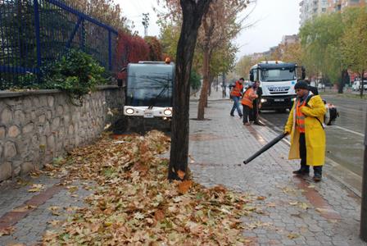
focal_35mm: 39
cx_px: 184
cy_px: 123
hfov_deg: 49.5
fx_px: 398
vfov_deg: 34.3
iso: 800
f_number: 6.3
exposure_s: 1/160
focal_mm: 26
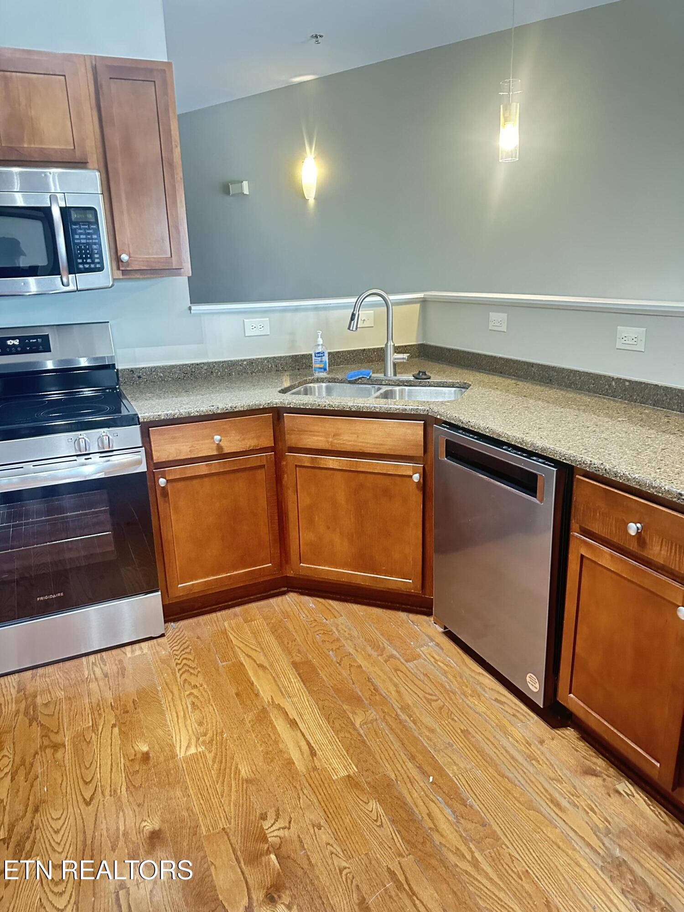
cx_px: 342
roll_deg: +1.5
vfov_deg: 71.6
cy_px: 456
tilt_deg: -16.5
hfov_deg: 56.8
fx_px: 632
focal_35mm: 24
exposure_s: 1/30
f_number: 1.78
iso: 800
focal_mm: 6.86
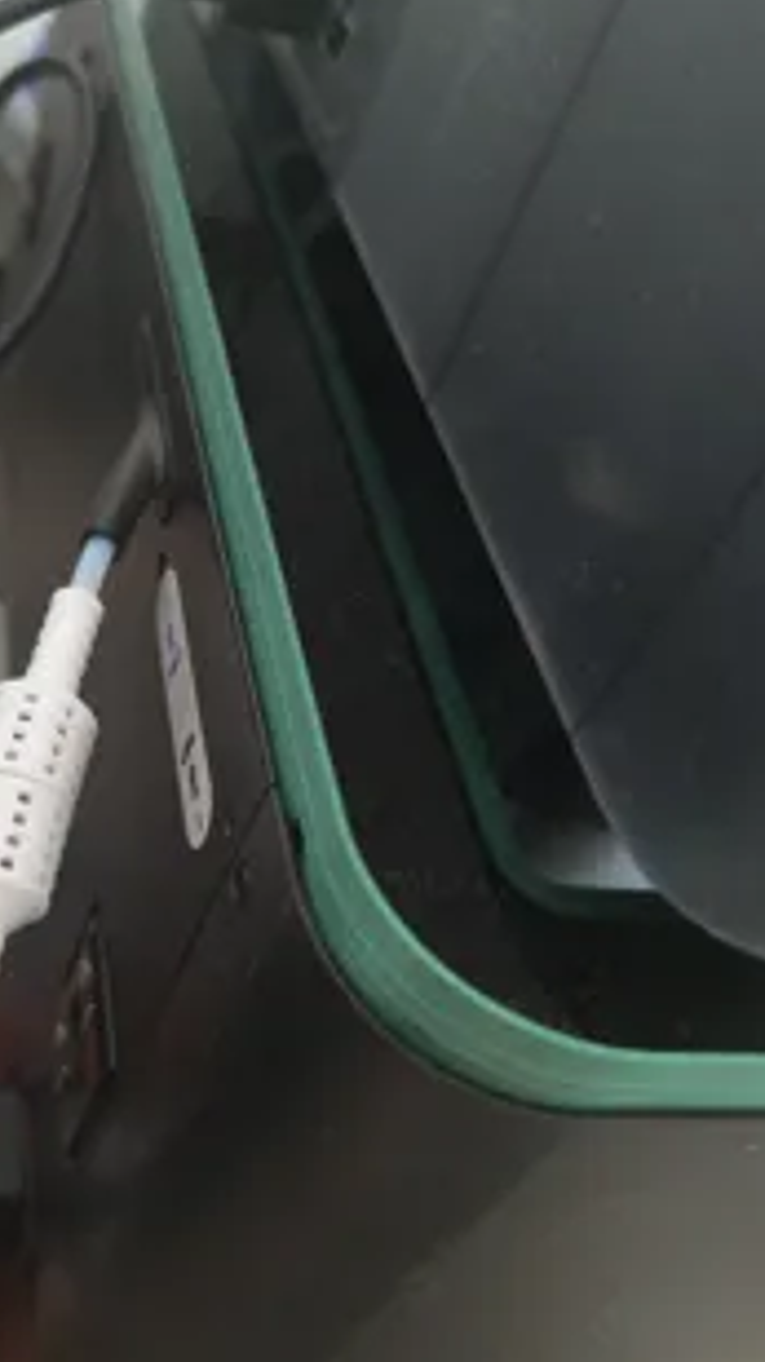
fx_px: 1227
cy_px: 730
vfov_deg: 58.0
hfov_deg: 33.8
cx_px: 181
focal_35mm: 34
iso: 354
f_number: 1.88
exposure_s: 1/50
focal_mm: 5.59
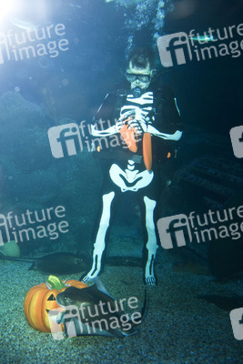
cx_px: 122
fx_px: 364
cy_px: 182
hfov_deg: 36.9
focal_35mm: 36
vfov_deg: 53.1
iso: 2500
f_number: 4
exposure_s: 1/125
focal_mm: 36
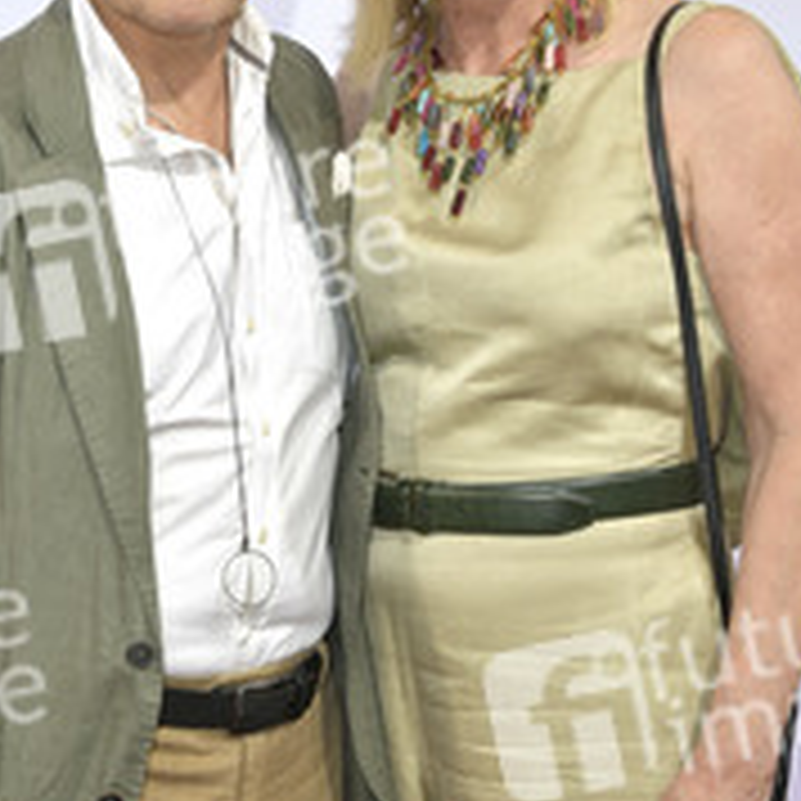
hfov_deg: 20.1
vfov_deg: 20.2
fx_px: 2251
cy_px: 472
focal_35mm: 86
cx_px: 306
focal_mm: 45
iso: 320
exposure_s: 1/160
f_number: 7.1
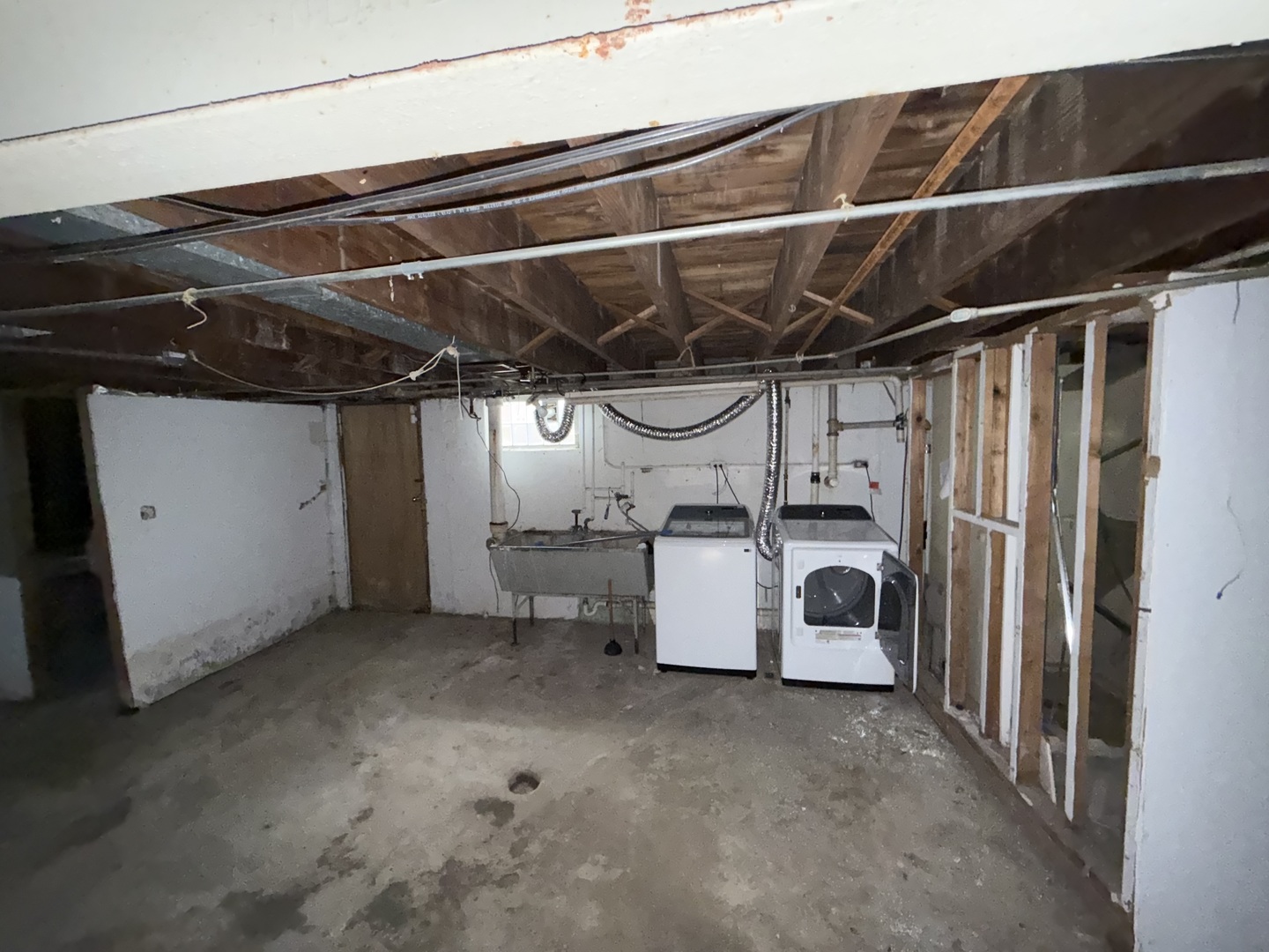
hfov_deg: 102.1
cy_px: 476
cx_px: 634
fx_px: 513
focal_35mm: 14
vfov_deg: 85.7
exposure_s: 1/19
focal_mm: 2.22
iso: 1250
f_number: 2.2
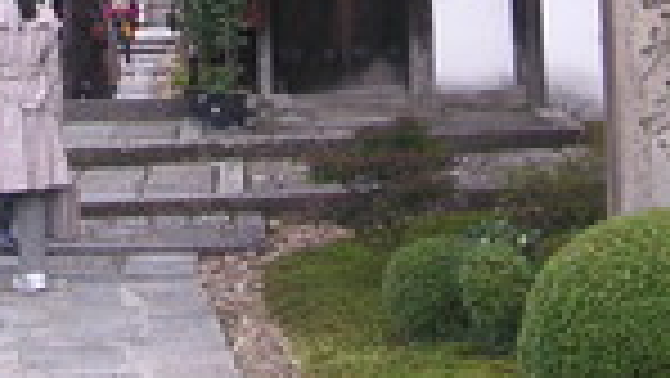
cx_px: 162
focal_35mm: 122
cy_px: -234
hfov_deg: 17.5
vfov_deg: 9.6
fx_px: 2169
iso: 50
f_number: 2.8
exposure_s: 1/45
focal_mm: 6.1
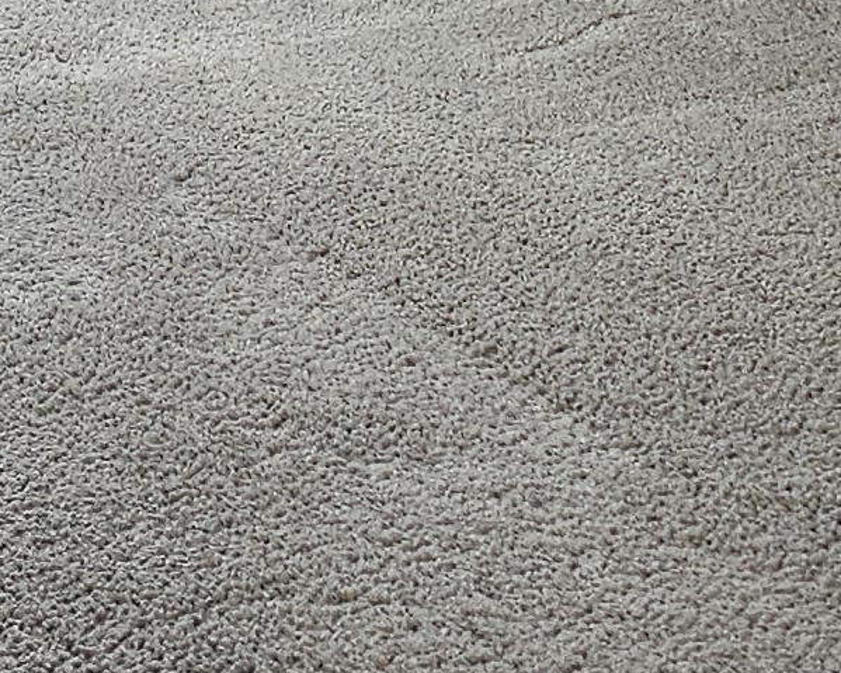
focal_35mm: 150
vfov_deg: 8.7
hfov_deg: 12.7
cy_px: -1294
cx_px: 56
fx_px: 3733
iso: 100
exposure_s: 1/180
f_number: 1.7
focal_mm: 6.3
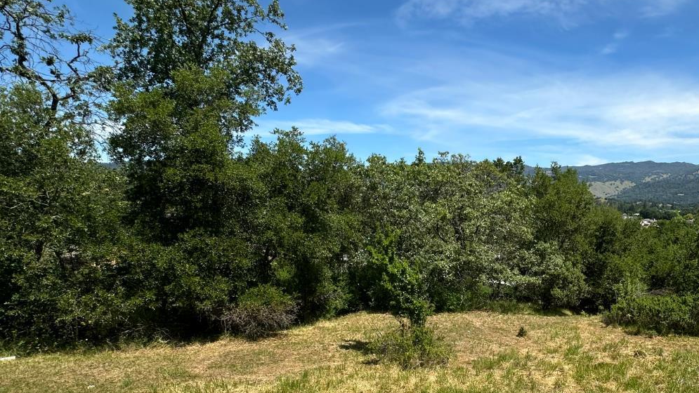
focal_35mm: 23
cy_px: 265
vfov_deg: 48.6
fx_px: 426
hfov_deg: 76.5
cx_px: 459
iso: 50
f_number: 2.2
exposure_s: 1/1490
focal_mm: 2.22
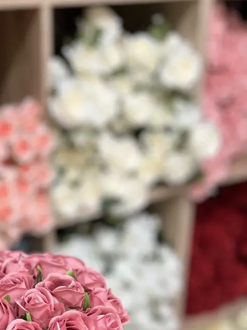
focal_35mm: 54
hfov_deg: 25.5
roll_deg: +4.3
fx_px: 514
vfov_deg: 34.5
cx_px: -9
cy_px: 264
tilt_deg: -23.4
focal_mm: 5.7
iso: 50
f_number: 1.5
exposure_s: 1/100
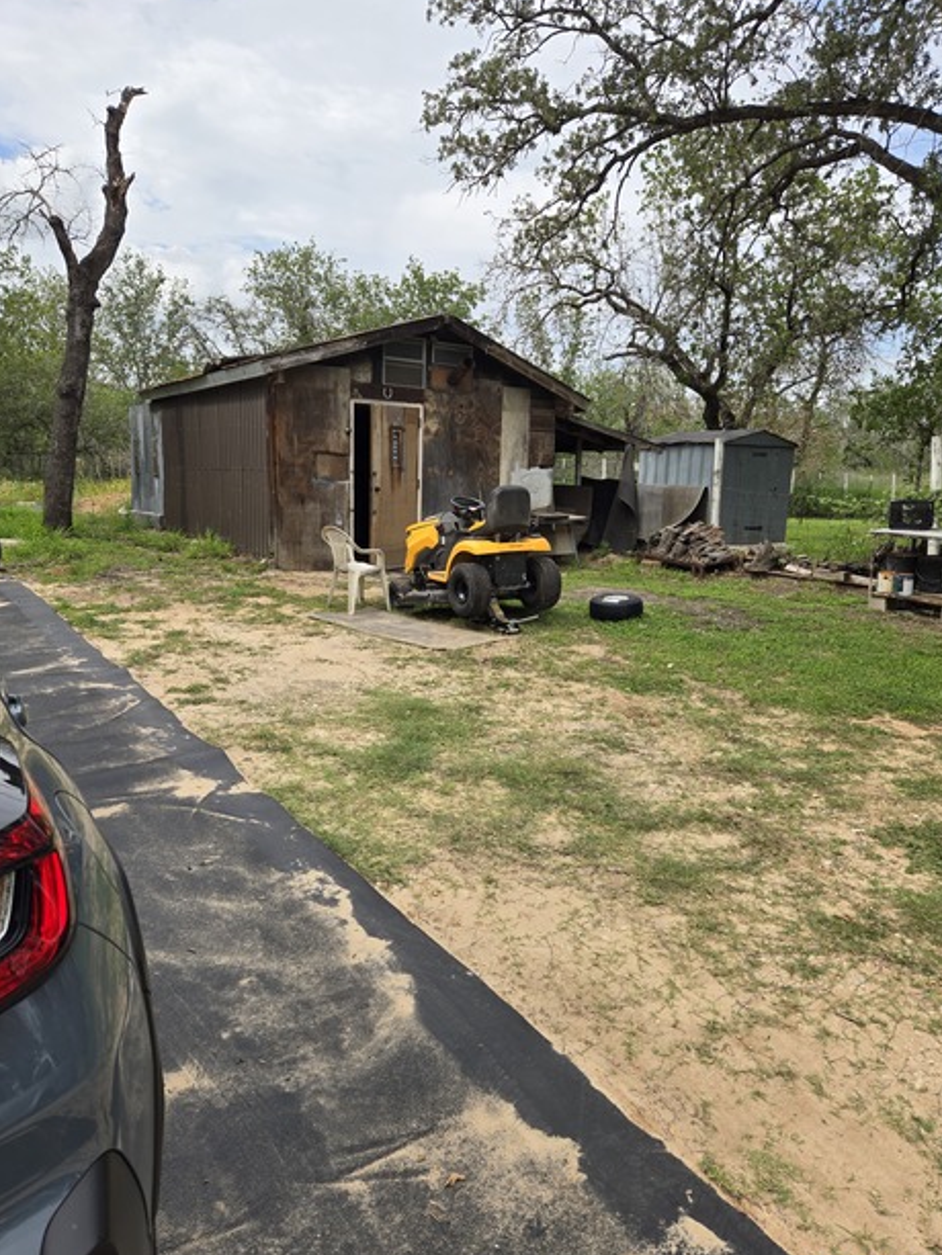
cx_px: 487
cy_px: 624
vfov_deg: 71.6
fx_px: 871
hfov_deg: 56.8
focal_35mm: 24
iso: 25
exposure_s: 1/1142
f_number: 1.8
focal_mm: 5.4
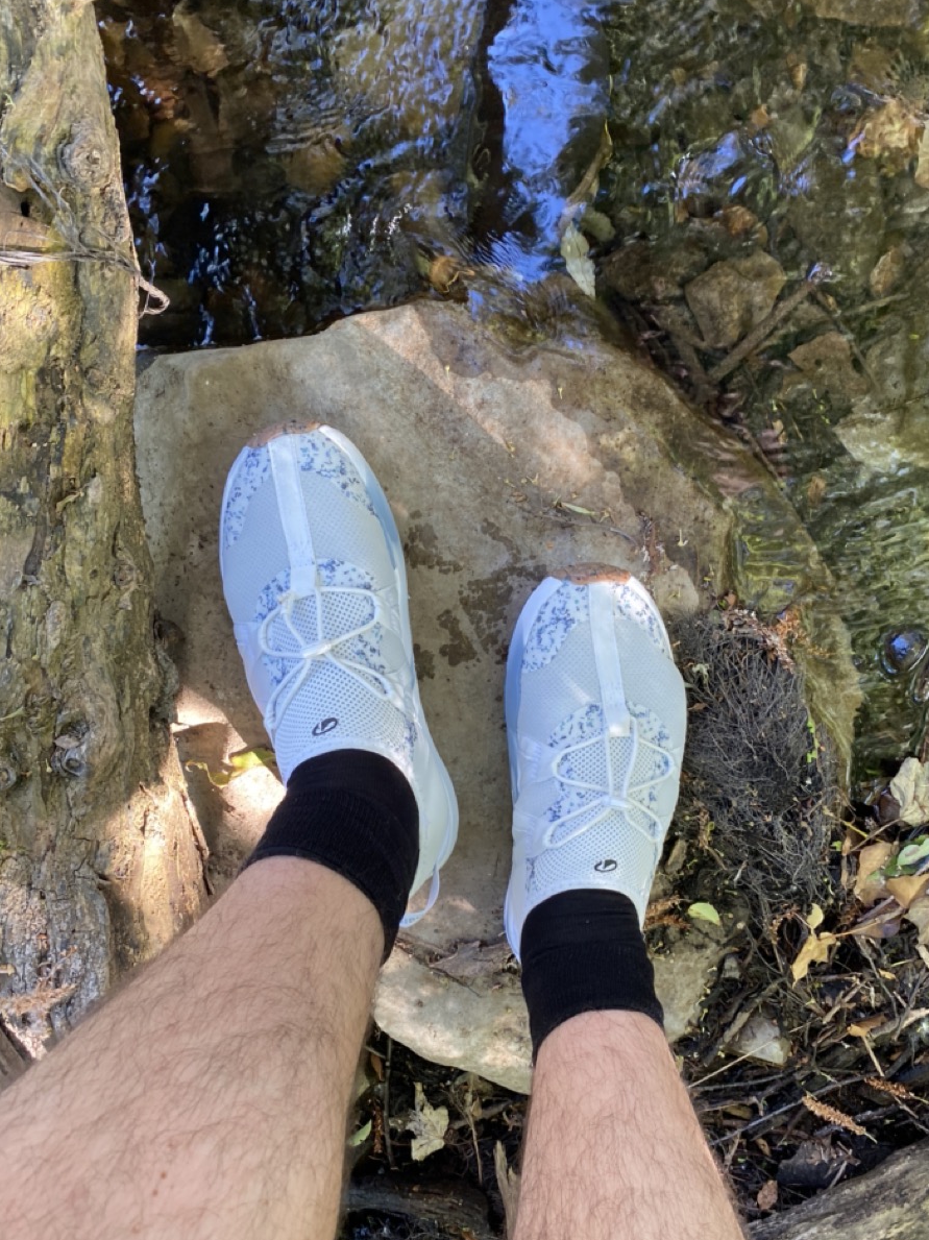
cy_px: 605
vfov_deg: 63.5
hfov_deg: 49.7
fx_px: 1002
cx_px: 483
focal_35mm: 28
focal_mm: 4.25
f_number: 1.8
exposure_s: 1/110
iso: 125
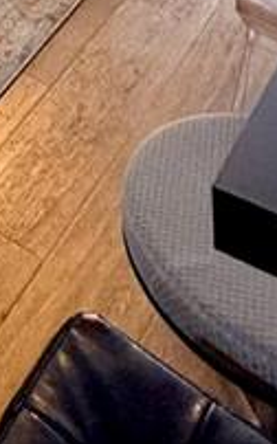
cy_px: -510
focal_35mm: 88
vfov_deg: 16.3
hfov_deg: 13.2
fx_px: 1064
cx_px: -237
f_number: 2.2
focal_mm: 2.22
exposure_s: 1/120
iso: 400
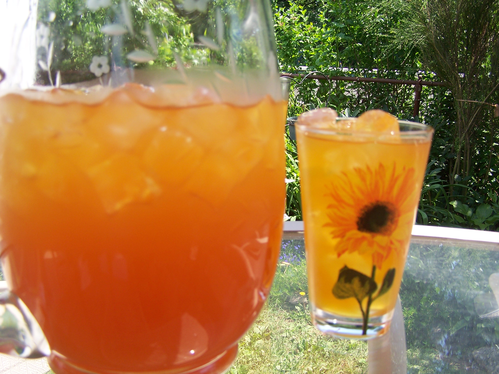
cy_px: 187
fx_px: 548
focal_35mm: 38
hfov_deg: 49.0
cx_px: 250
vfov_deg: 37.7
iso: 80
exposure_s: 1/400
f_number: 2.8
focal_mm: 6.3
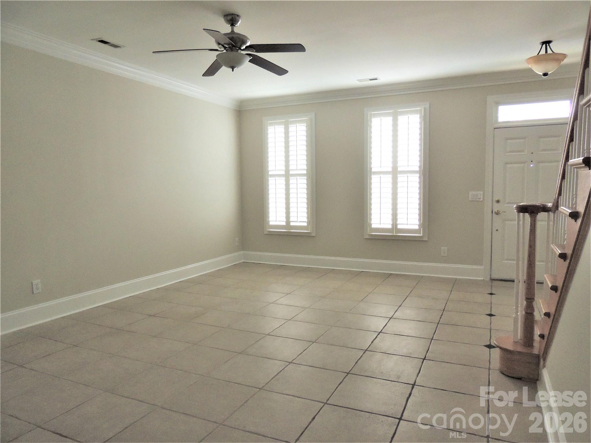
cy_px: 222
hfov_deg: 71.6
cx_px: 296
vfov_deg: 56.8
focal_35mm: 24
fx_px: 410
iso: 400
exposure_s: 1/30
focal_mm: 4.3
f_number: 3
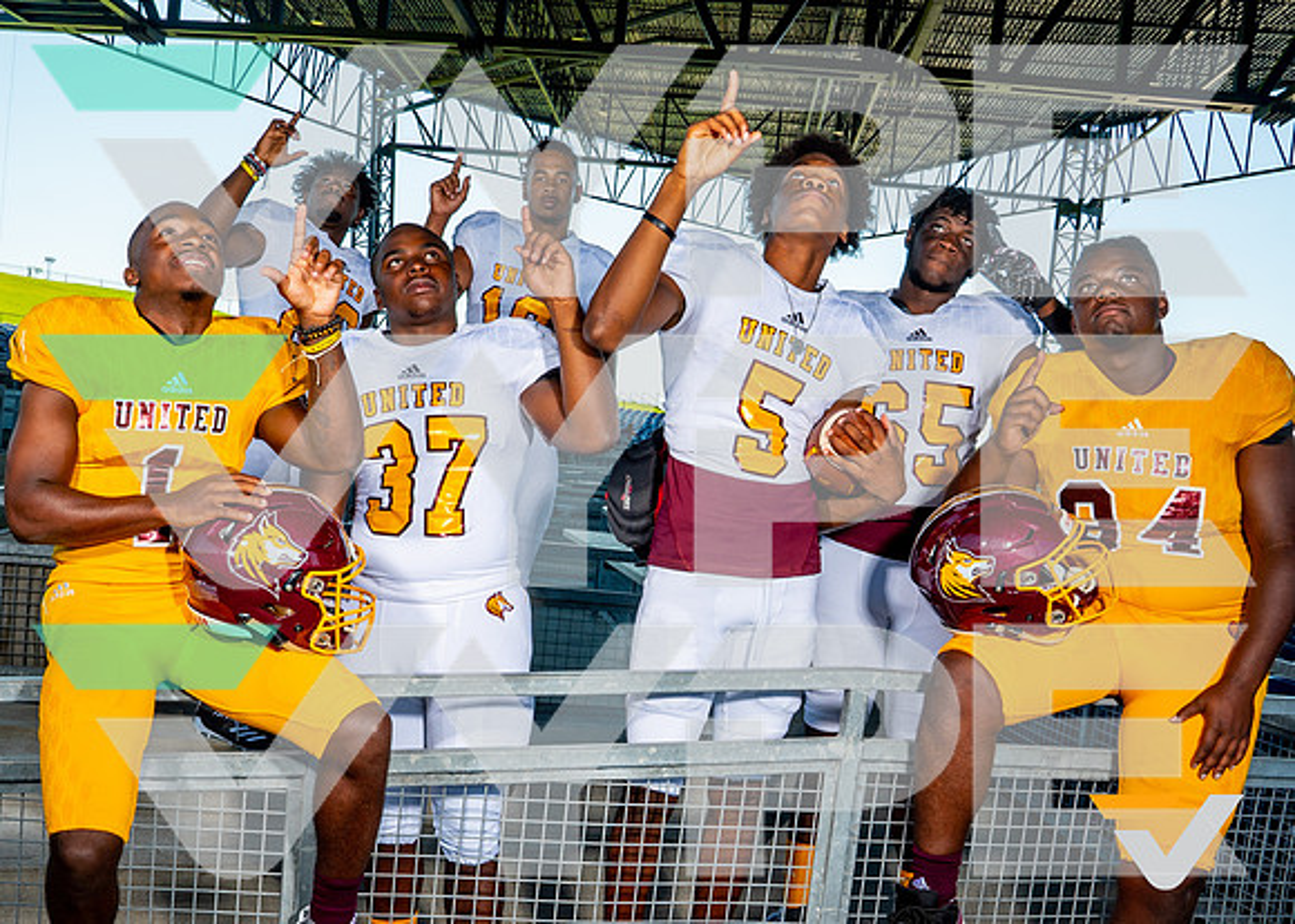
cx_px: 566
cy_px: 577
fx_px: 1257
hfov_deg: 54.4
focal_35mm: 34
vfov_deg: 40.1
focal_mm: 24
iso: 125
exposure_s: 1/125
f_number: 11
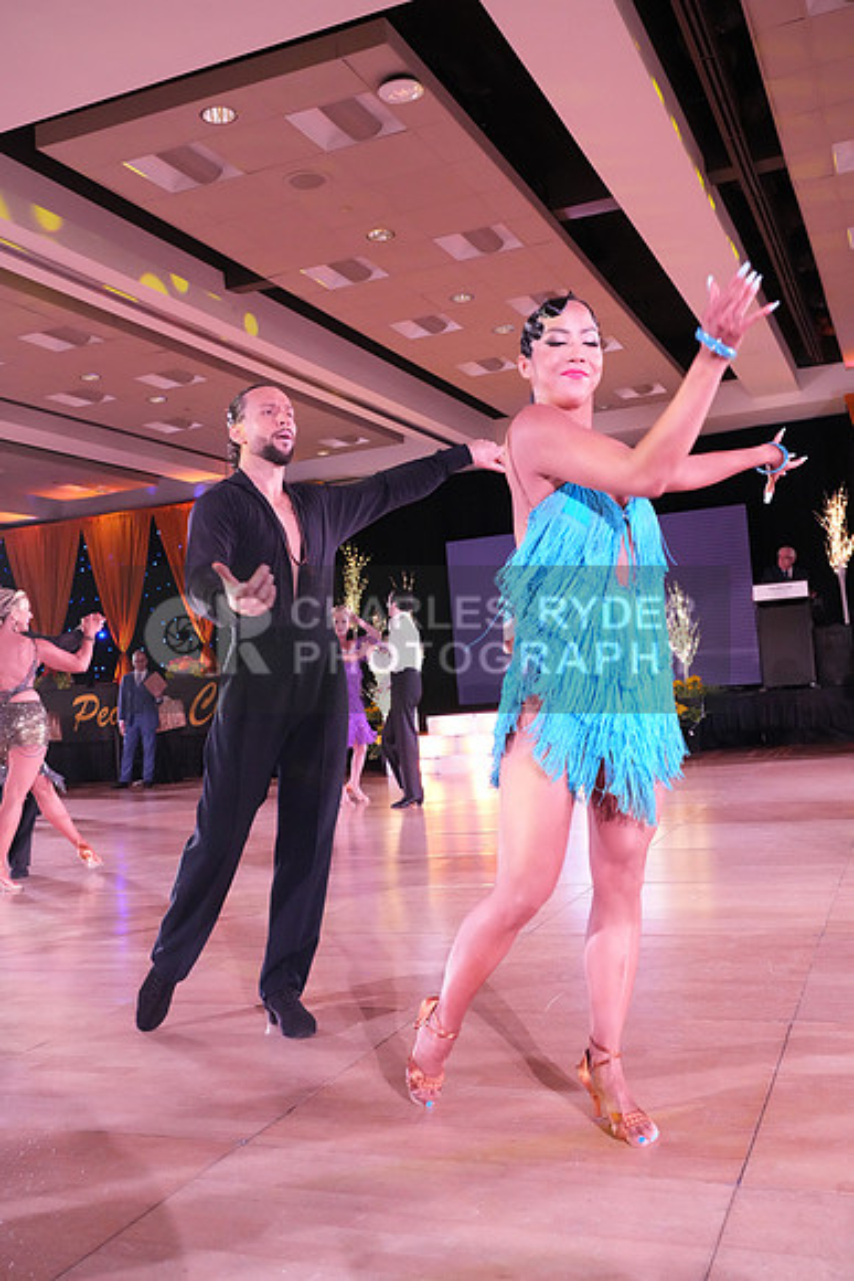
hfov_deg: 41.1
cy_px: 640
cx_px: 427
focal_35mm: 32
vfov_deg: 58.7
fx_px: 1138
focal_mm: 32
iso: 8000
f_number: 5.6
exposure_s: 1/250
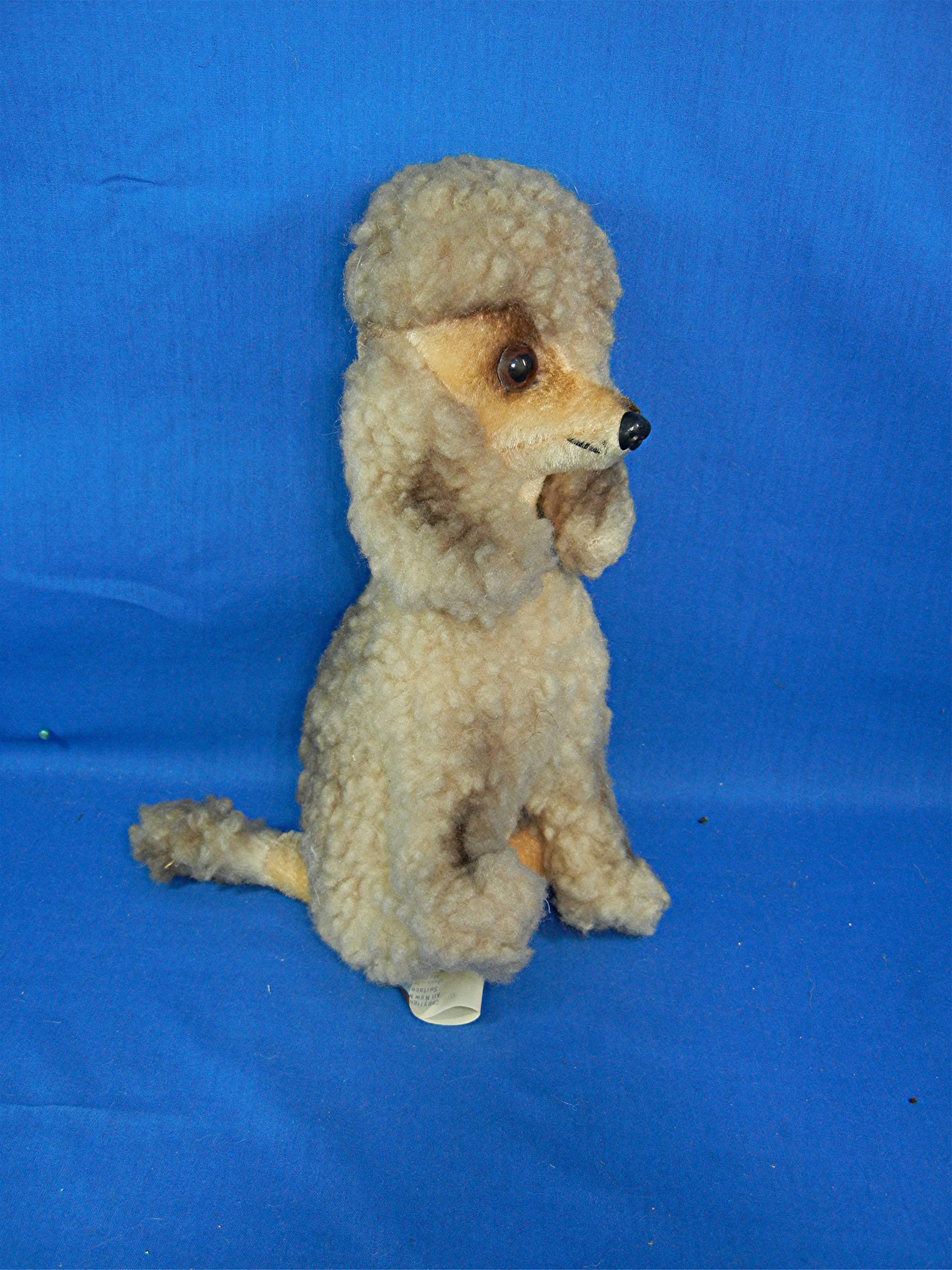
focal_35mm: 39
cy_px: 635
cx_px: 476
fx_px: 1430
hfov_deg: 36.8
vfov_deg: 47.9
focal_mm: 7.1
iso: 225
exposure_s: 1/30
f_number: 3.7
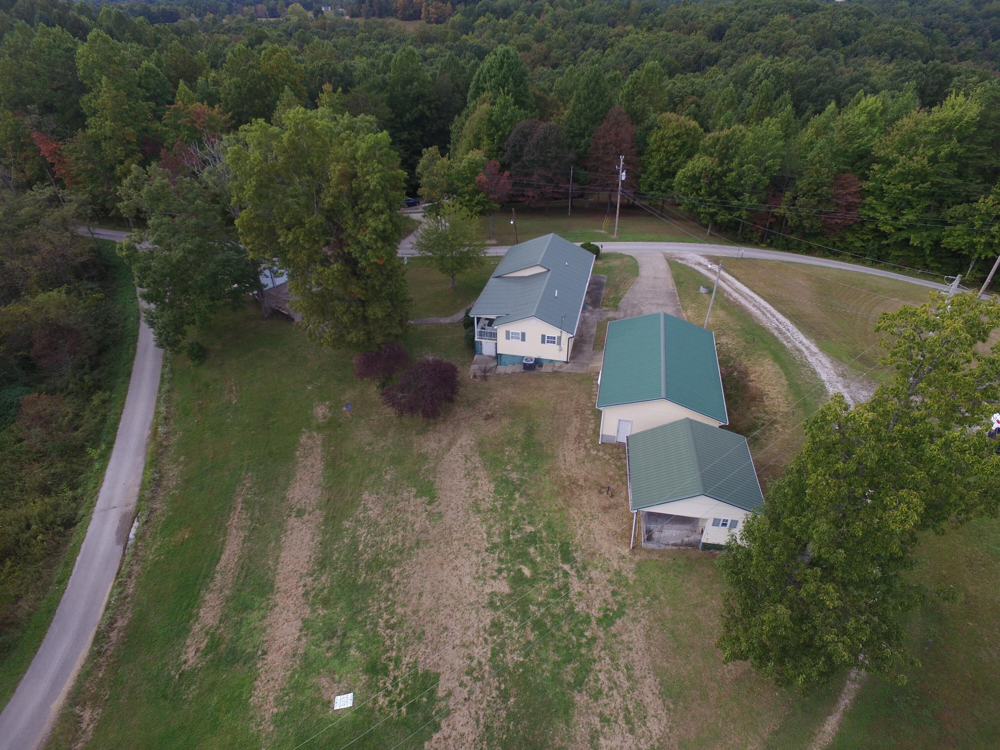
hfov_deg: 81.7
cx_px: 500
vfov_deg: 66.0
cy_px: 375
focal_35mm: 20
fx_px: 578
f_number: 2.8
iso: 100
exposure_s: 1/384
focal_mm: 3.61
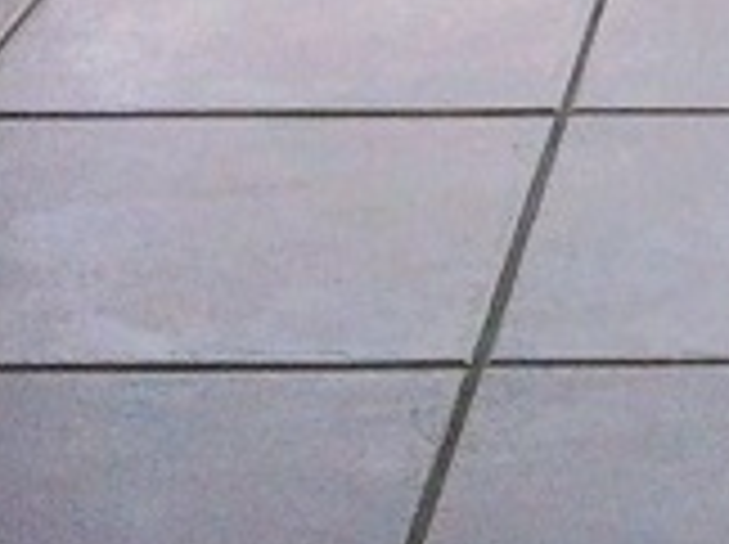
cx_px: 1120
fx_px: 3827
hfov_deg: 10.5
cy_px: -1018
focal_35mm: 182
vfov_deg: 7.3
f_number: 2.2
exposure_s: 1/2740
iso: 40
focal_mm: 4.12
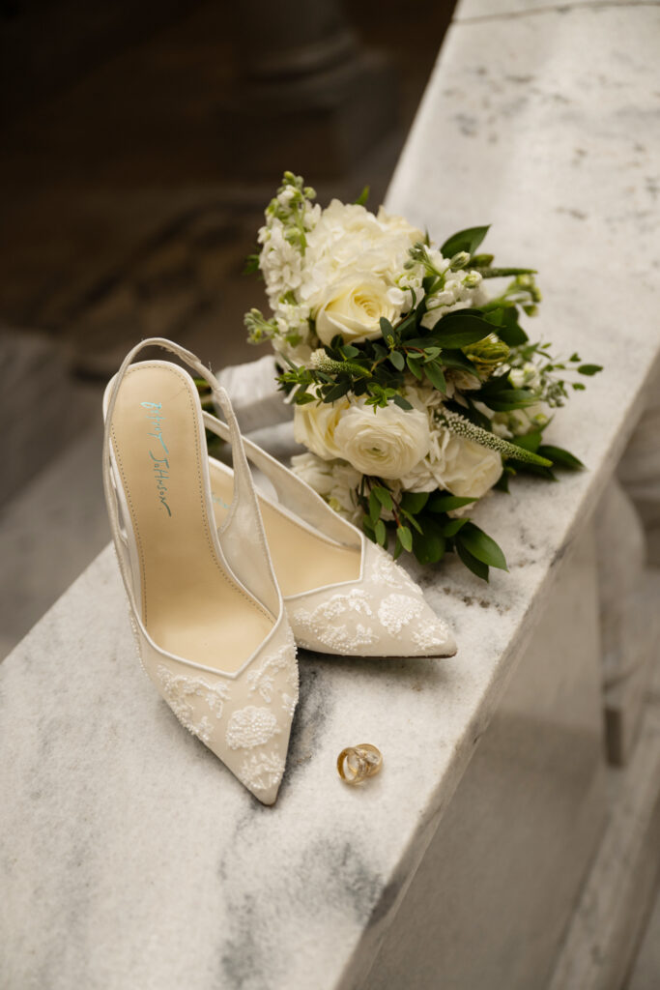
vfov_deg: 47.4
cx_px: 330
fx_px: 1127
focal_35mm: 41
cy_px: 495
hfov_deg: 32.6
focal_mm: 41
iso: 320
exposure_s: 1/400
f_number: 2.8
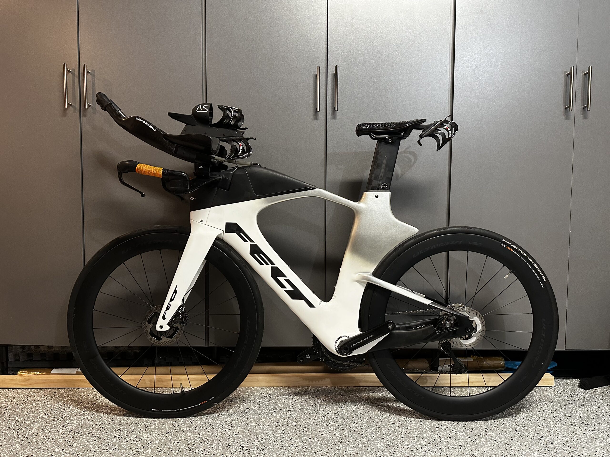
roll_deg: -1.0
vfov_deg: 56.8
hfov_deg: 71.6
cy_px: 228
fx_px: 423
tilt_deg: -4.7
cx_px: 305
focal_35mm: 24
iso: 400
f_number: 1.78
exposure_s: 1/60
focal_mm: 6.86
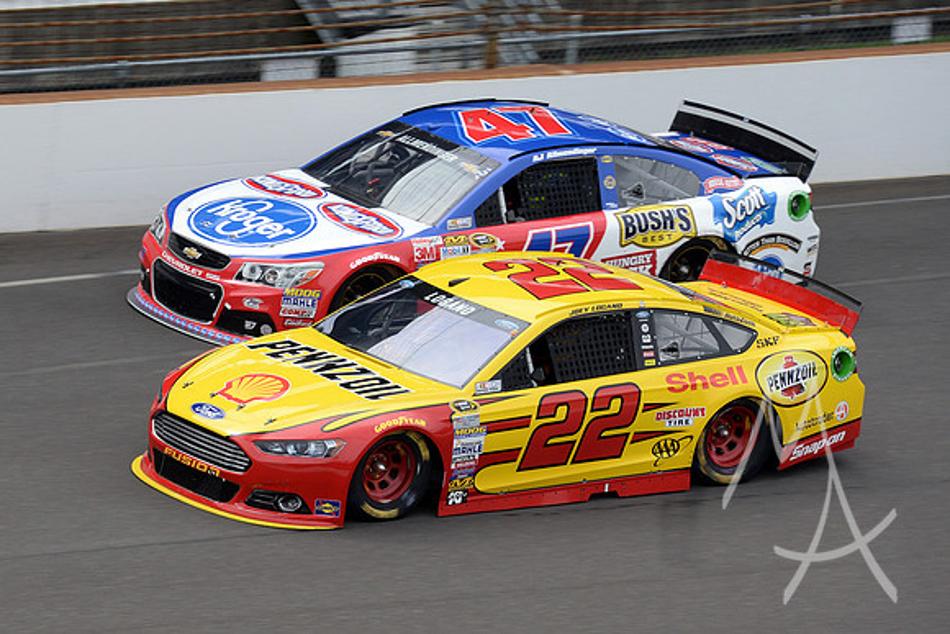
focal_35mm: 200
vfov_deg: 6.9
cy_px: 317
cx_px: 475
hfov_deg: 10.3
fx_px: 5279
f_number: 9
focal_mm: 200
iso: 500
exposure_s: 1/1000
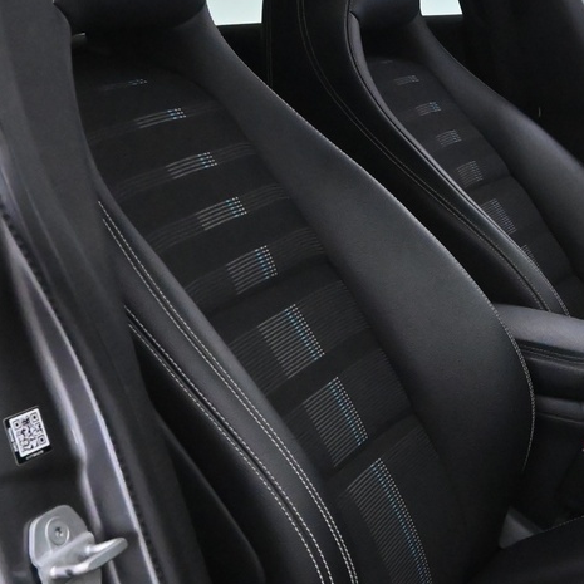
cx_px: 691
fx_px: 1355
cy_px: 365
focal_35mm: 71
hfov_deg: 22.5
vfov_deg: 24.3
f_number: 5
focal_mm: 16
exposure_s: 1/40
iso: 6400
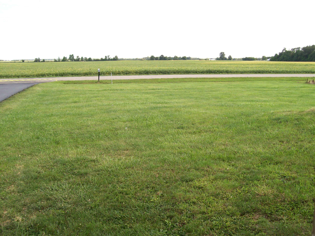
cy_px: 118
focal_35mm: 36
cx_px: 158
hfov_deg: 51.4
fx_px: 328
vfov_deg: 39.7
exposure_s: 1/271
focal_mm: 6
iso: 80
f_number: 2.7
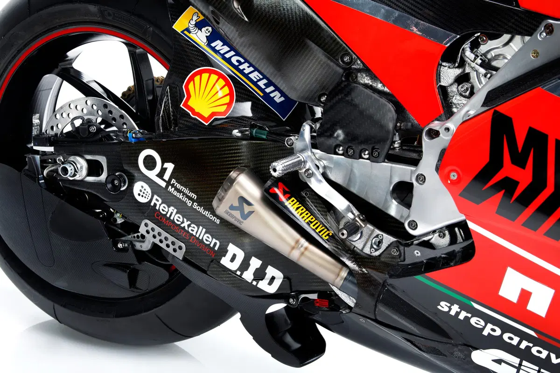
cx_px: 280
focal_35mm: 98
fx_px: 1524
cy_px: 186
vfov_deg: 14.0
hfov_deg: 20.8
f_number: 10
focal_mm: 98
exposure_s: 1/160
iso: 31
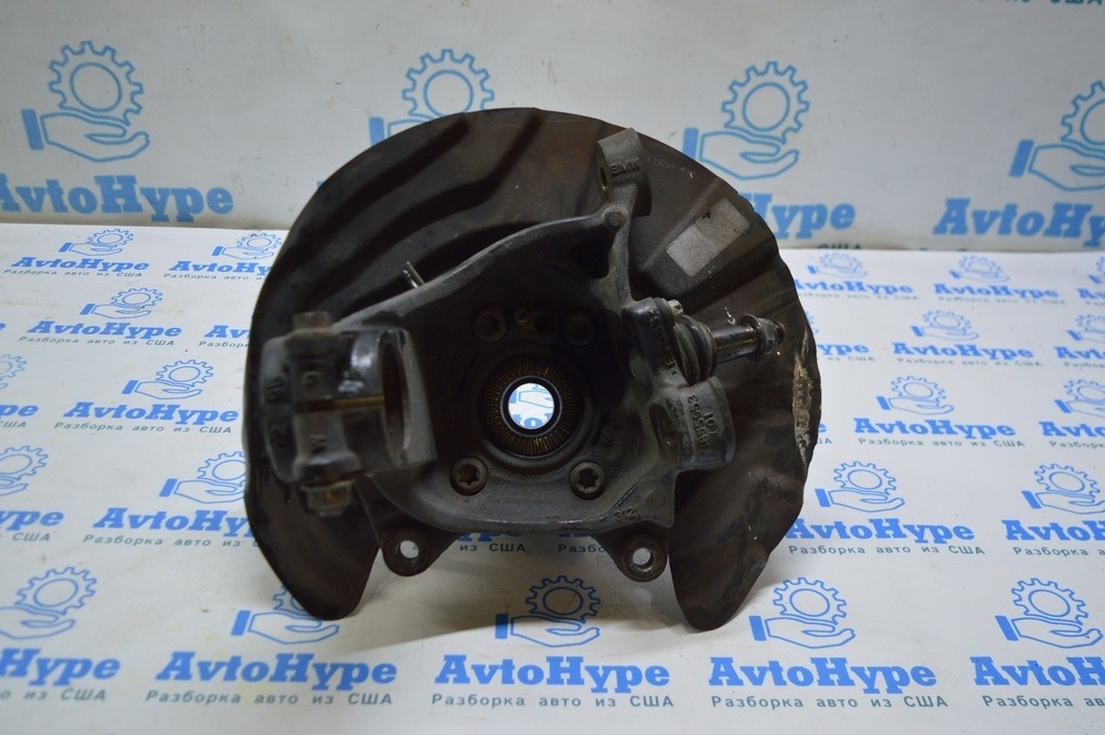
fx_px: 1012
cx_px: 552
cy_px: 368
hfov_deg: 57.3
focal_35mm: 33
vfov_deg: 39.9
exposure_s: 1/60
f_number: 3.8
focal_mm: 22
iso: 400
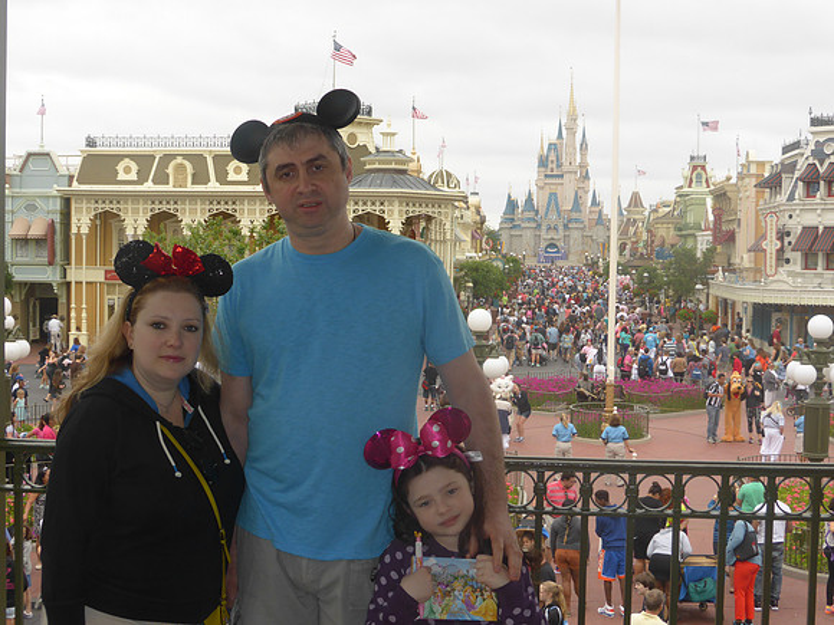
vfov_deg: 29.7
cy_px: 312
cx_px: 417
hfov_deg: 38.9
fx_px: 1181
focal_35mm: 49
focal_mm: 8.5
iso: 100
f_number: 4.2
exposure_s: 1/250
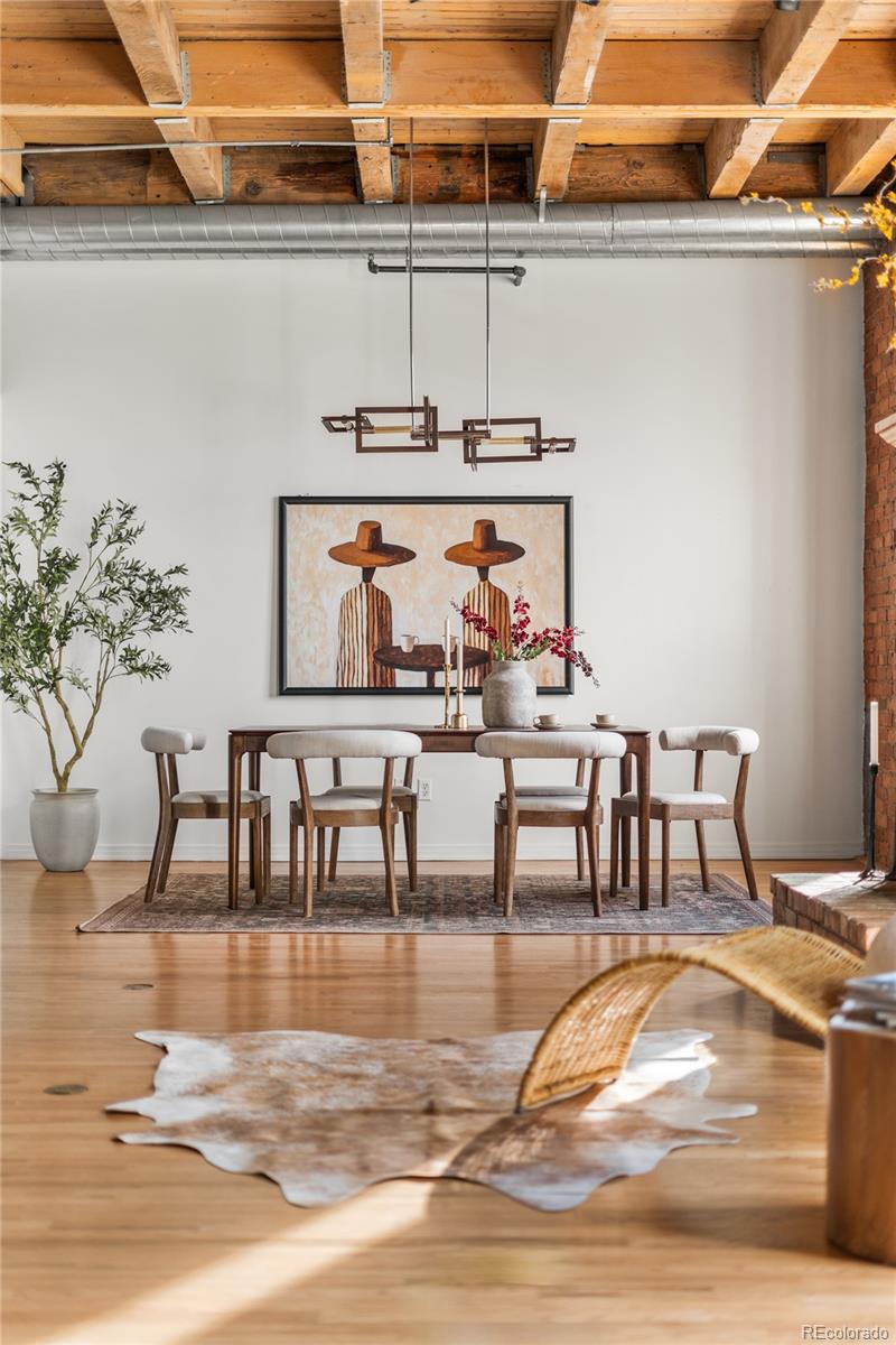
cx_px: 448
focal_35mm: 50
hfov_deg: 27.0
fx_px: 1867
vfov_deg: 39.6
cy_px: 672
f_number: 1.8
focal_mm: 50
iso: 500
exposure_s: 1/125
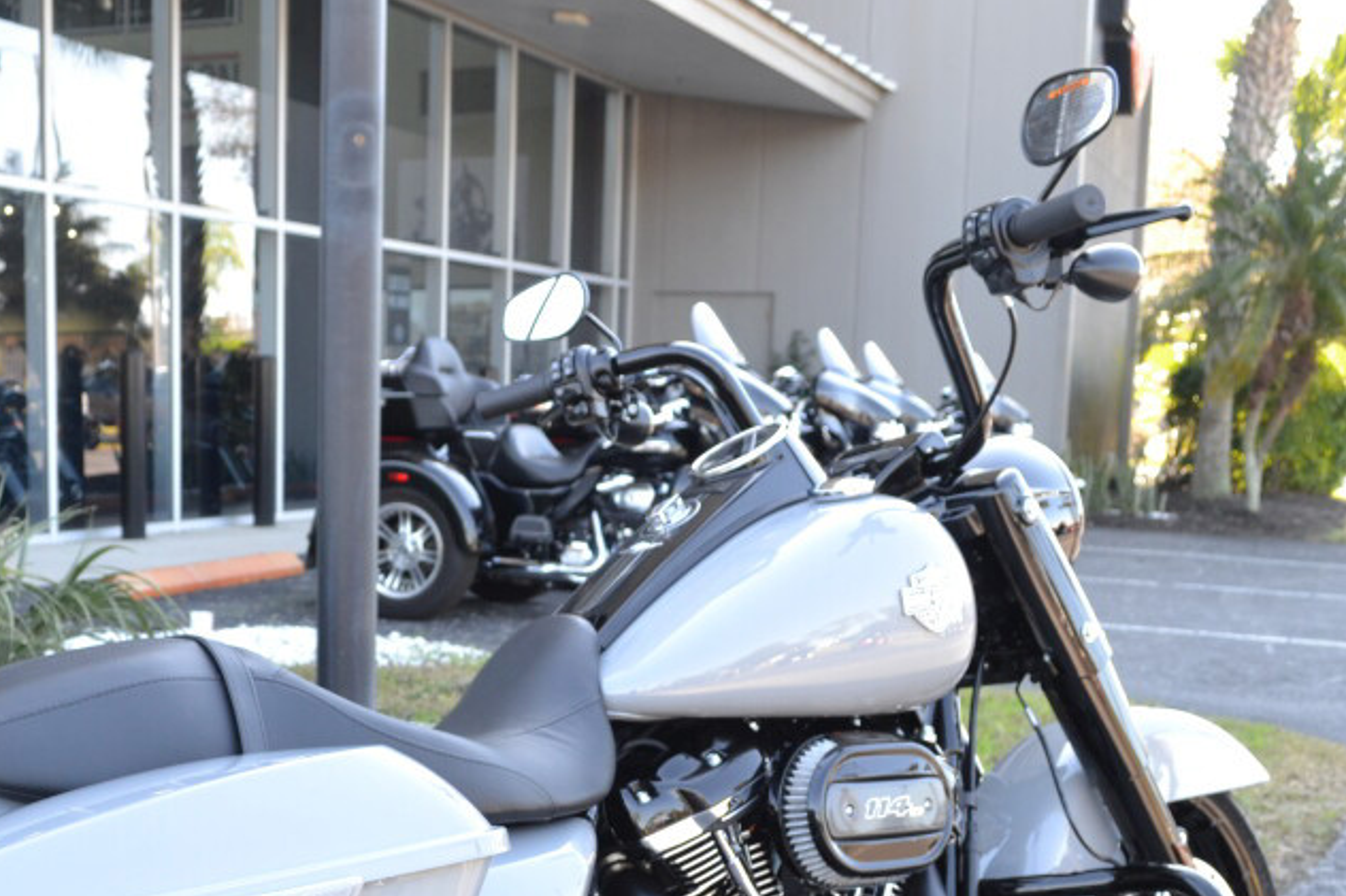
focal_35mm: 57
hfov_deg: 34.7
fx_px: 2130
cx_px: 449
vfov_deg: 23.1
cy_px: 834
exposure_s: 1/125
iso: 400
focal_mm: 20
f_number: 5.6
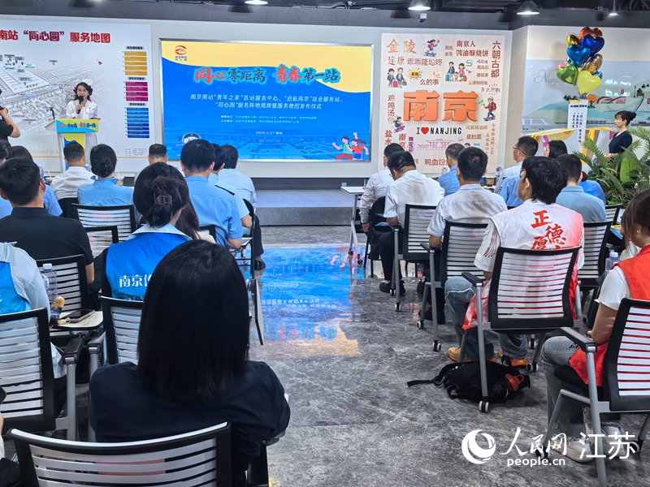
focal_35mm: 37
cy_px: 244
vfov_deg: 38.7
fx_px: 695
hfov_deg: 50.1
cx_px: 325
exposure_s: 1/100
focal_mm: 5.75
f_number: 2
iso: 125
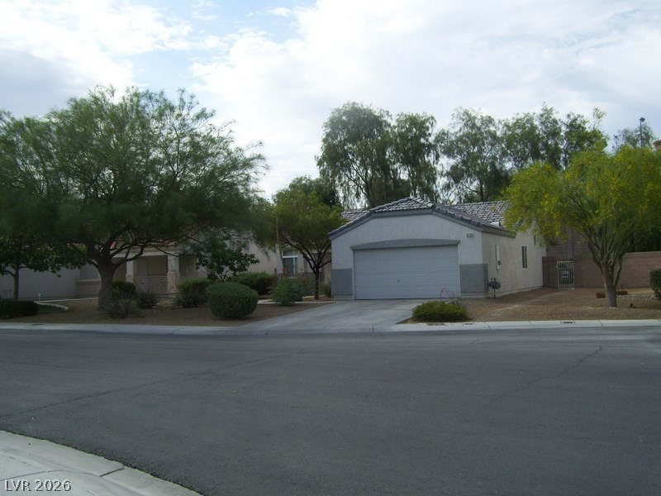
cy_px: 248
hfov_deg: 51.4
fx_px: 687
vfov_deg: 39.7
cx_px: 330
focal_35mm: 36
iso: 80
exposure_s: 1/400
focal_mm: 6
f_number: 4.8
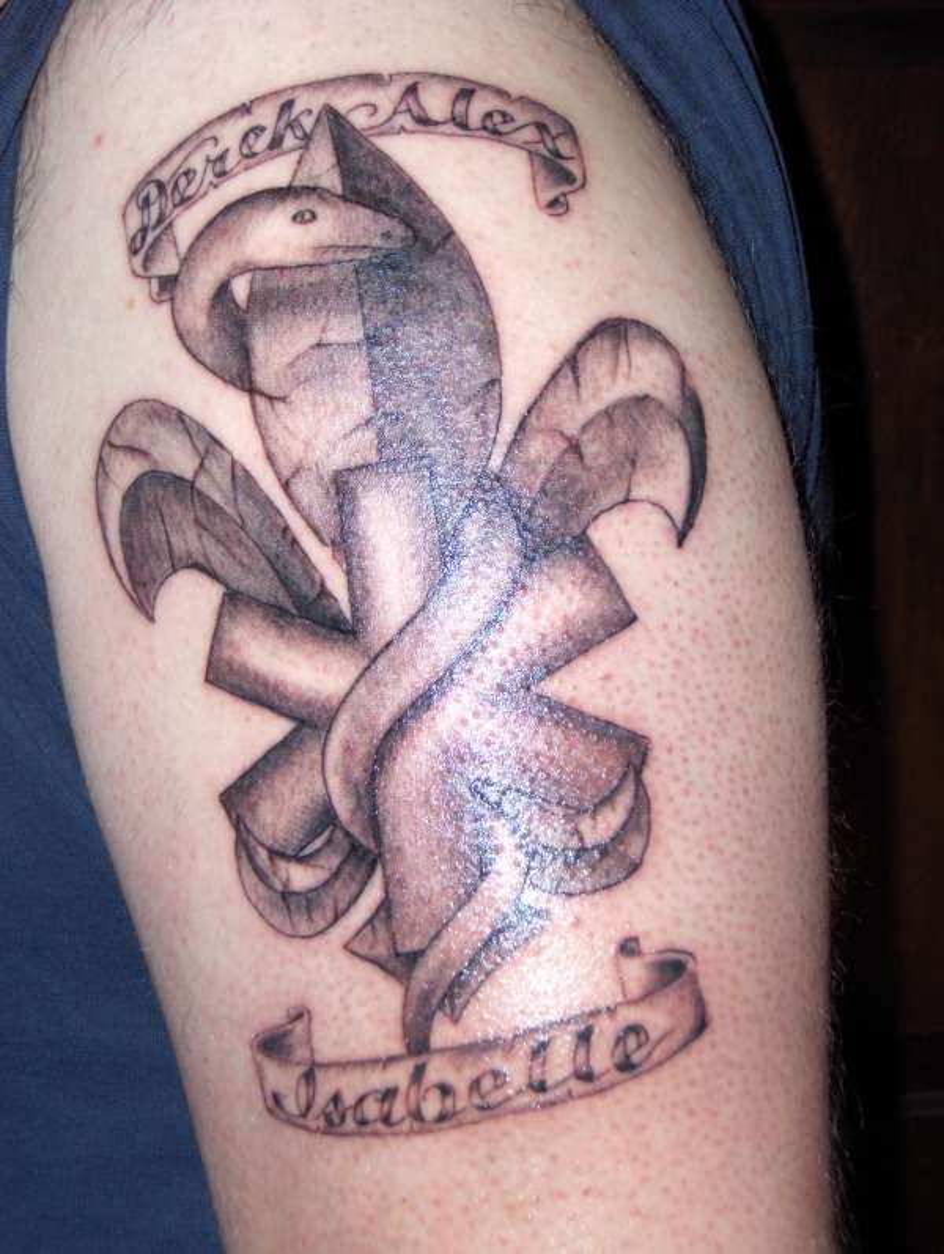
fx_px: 1995
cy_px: 627
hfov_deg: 26.6
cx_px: 472
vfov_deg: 34.9
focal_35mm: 55
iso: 100
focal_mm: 11.4
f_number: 3.2
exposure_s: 1/90
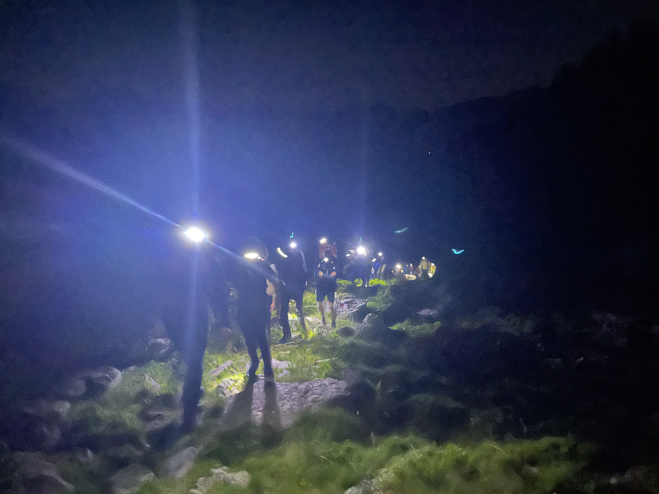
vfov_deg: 53.1
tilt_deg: -13.0
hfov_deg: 67.3
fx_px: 495
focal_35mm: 26
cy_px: 247
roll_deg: +3.0
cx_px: 330
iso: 2000
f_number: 1.6
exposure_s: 1/4
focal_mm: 4.2
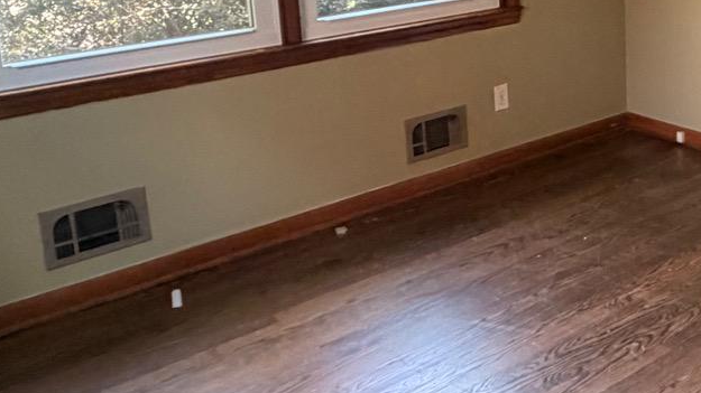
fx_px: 929
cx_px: 728
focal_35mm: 50
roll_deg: +0.0
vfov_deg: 23.2
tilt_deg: -11.3
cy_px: 24
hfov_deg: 36.4
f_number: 2.2
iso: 320
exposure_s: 1/82
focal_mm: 2.22
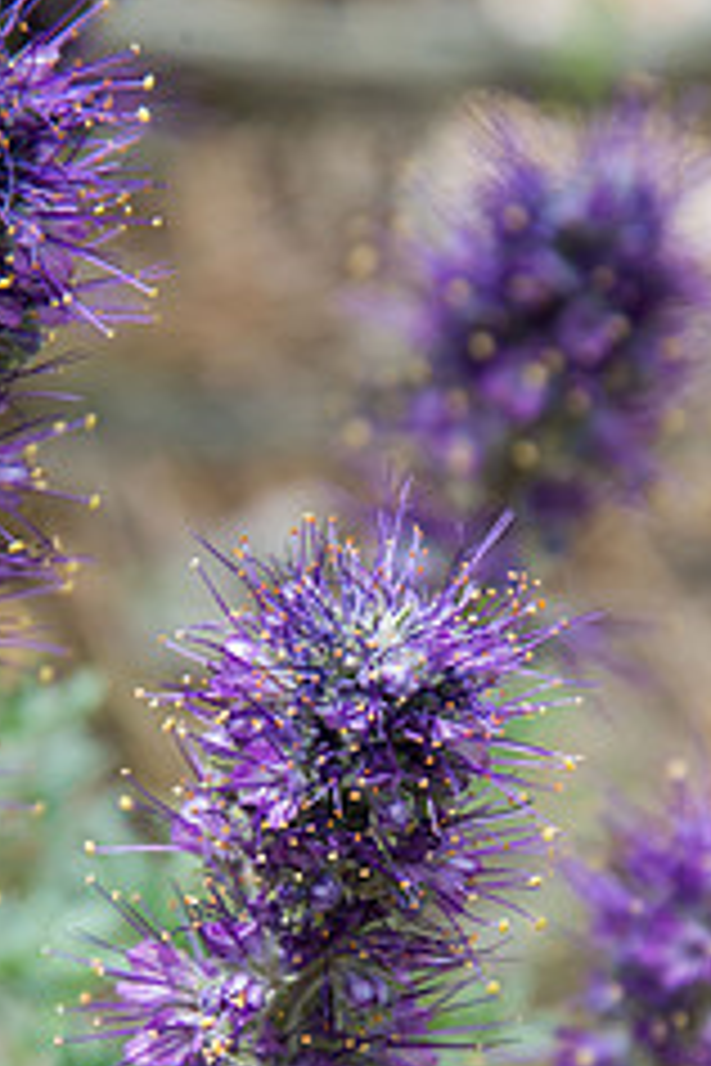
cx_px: 351
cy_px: 918
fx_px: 16855
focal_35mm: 569
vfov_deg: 3.6
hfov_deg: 2.4
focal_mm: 300
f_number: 9
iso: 640
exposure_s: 1/250
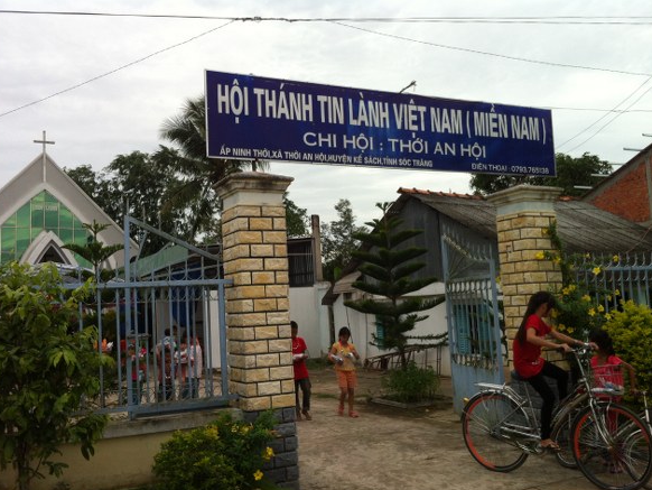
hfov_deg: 51.3
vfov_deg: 39.7
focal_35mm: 36
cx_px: 322
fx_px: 678
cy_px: 250
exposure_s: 1/282
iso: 80
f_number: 2.8
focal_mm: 3.85
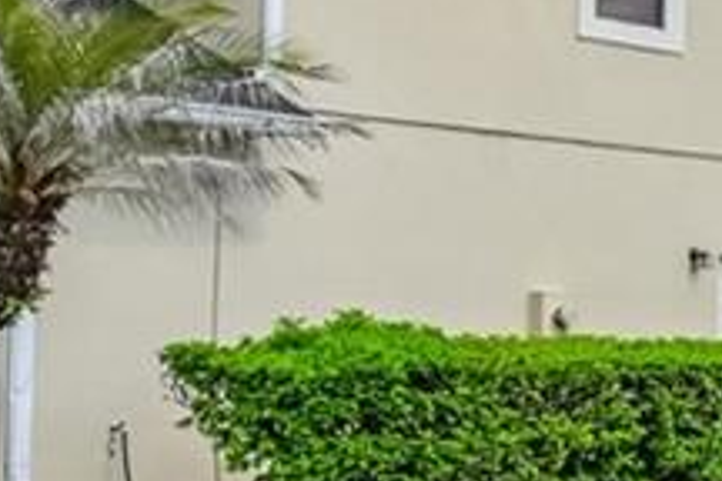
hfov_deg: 9.7
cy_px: 317
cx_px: 2463
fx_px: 2527
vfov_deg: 10.9
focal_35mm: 126
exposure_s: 1/30
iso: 250
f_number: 9
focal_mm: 17
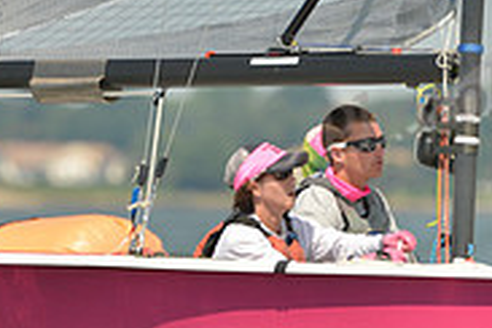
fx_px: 17355
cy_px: 268
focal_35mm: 1270
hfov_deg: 1.6
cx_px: 180
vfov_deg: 1.1
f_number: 6.3
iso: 200
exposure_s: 1/1000
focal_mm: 400
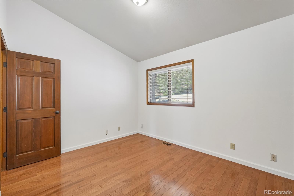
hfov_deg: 100.4
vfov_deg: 77.3
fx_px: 122
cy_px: 98
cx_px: 147
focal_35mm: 15
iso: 800
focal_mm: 10
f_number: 8
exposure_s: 1/5
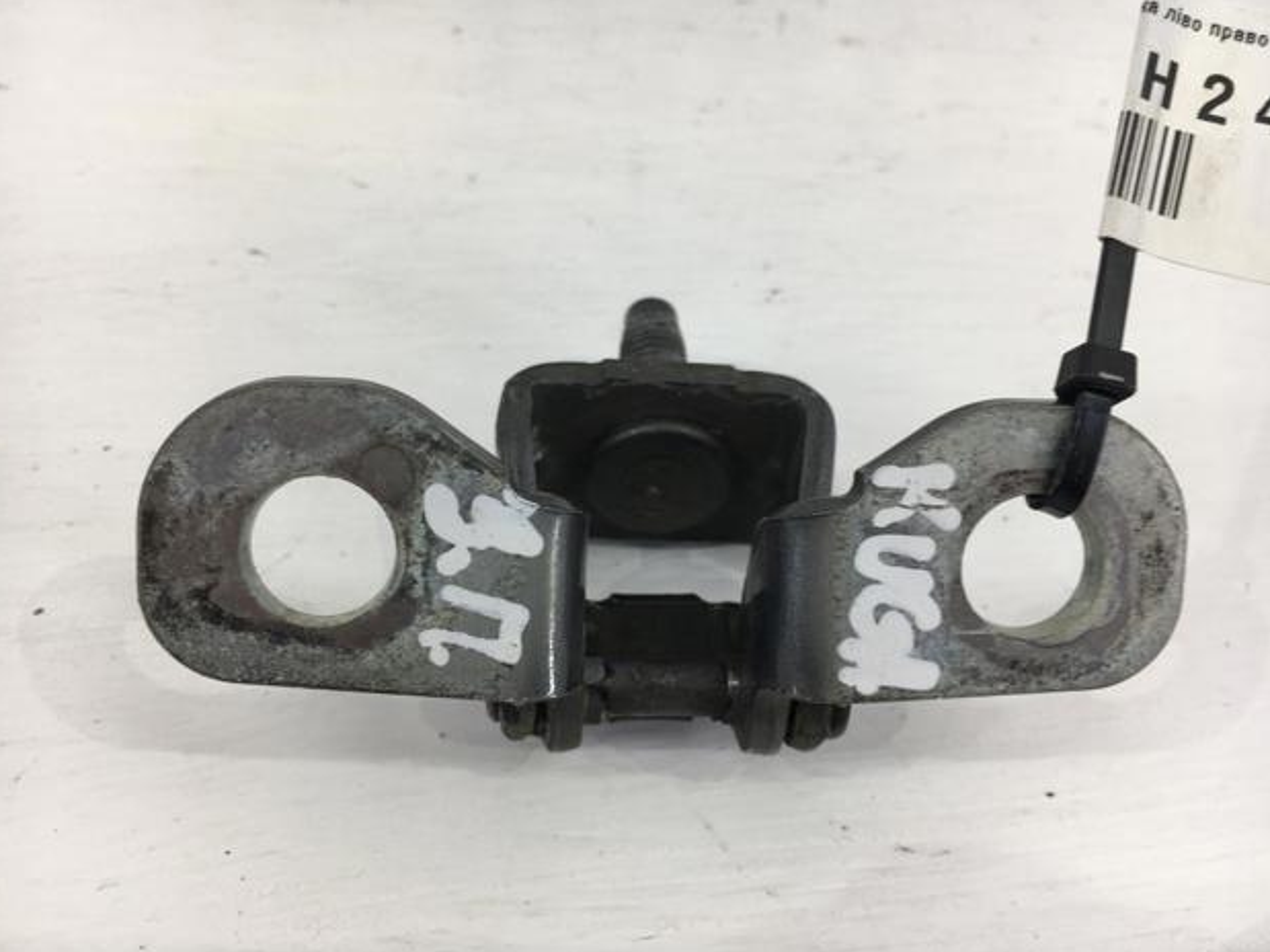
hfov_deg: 60.0
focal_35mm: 30
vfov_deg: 46.8
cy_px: 484
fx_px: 1100
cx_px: 632
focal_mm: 4.15
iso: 25
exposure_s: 1/50
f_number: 2.2
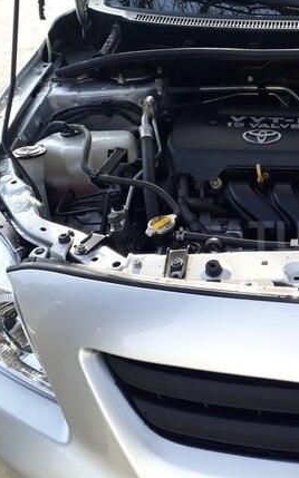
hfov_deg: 26.0
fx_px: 574
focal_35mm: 44
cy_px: 238
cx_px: 363
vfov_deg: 45.3
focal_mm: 3.6
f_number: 1.9
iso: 40
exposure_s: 1/220
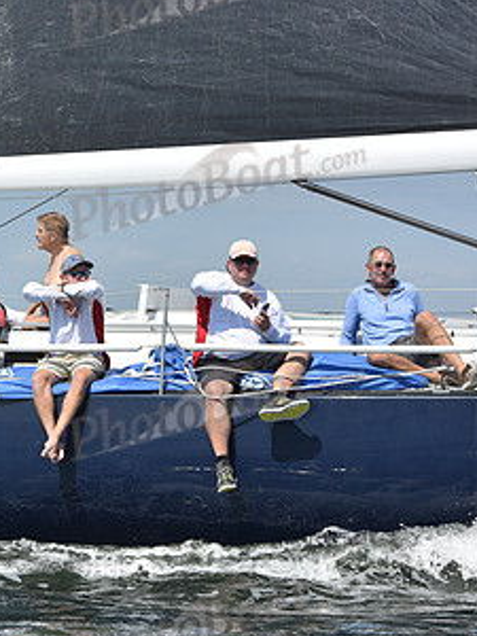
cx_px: -40
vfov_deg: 10.9
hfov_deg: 8.1
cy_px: 325
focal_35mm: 182
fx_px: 3344
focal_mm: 98
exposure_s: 1/1250
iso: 250
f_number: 8
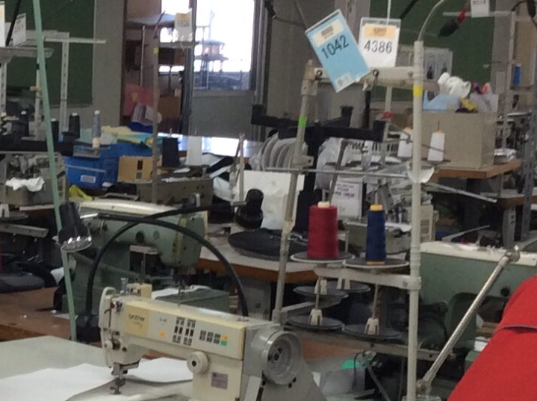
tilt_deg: -11.1
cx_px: -46
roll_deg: +0.5
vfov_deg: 12.9
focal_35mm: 114
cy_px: 299
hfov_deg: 16.8
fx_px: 1766
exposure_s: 1/40
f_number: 2.4
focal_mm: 3.3
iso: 40
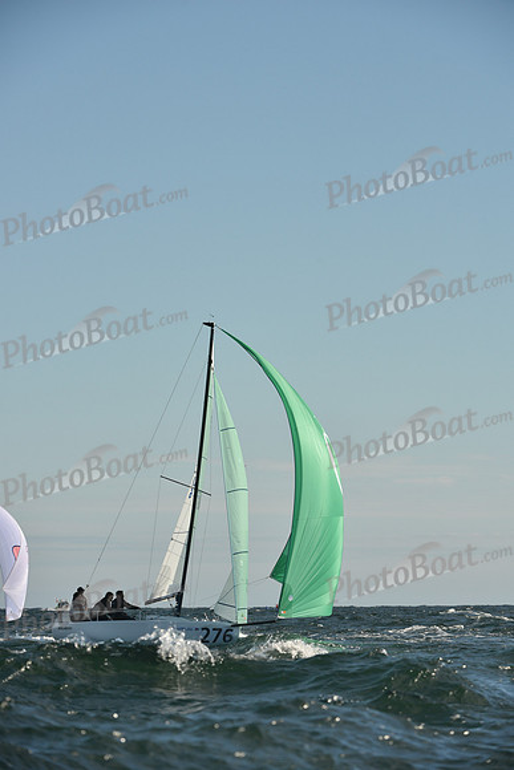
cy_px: 385
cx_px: 257
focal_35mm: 210
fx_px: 4494
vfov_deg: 9.8
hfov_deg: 6.5
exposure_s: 1/1000
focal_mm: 210
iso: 250
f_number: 8
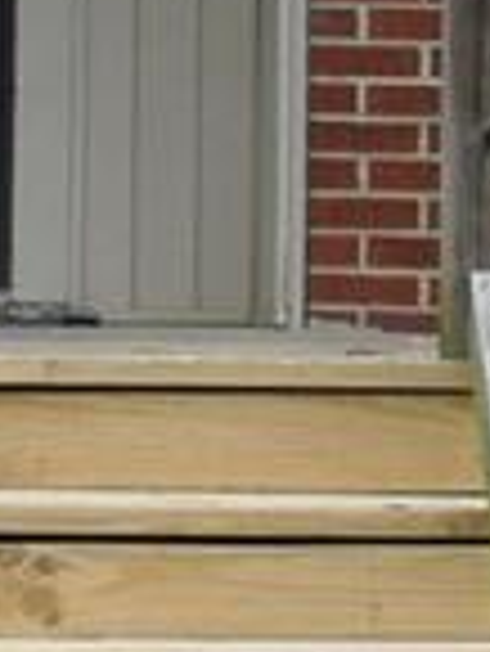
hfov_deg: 7.9
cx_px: -265
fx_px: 3487
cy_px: 220
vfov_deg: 10.7
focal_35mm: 185
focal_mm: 6.3
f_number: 3.2
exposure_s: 1/500
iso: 100
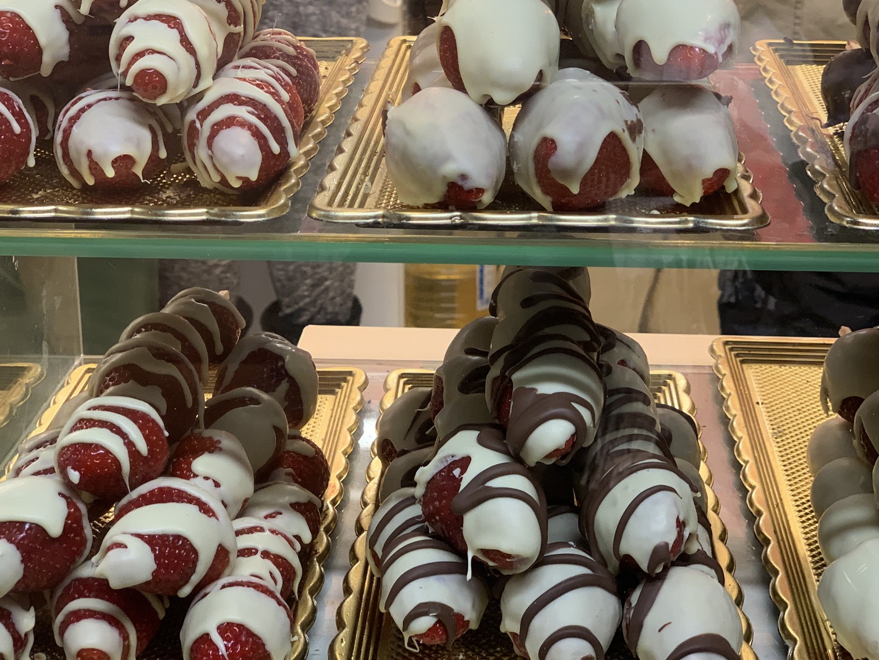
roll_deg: +0.1
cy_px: 257
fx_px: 1676
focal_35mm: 66
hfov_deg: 29.4
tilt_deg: -17.5
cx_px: 424
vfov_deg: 22.2
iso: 100
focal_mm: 6
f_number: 2.4
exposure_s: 1/50
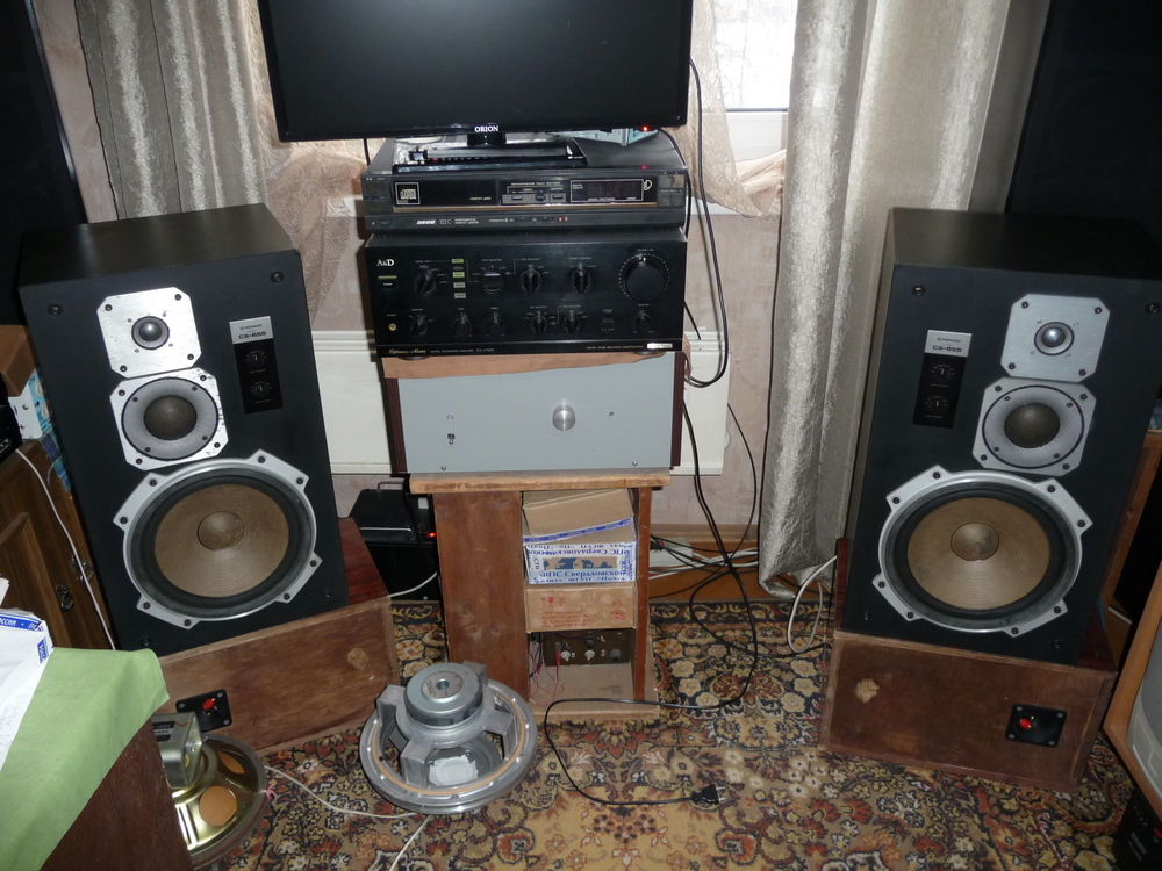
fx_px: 940
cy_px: 436
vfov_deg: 49.7
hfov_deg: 63.4
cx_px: 581
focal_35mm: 28
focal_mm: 4.7
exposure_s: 1/30
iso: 200
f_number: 3.3
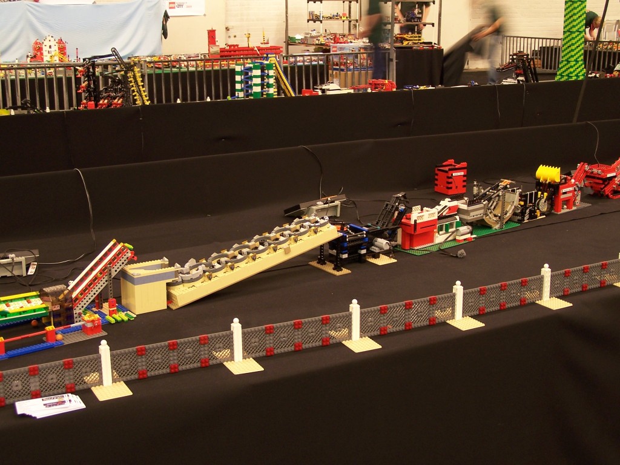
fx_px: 913
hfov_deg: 37.5
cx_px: 310
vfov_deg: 28.6
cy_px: 232
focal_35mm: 51
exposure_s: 1/2
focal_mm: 8.5
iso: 80
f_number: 3
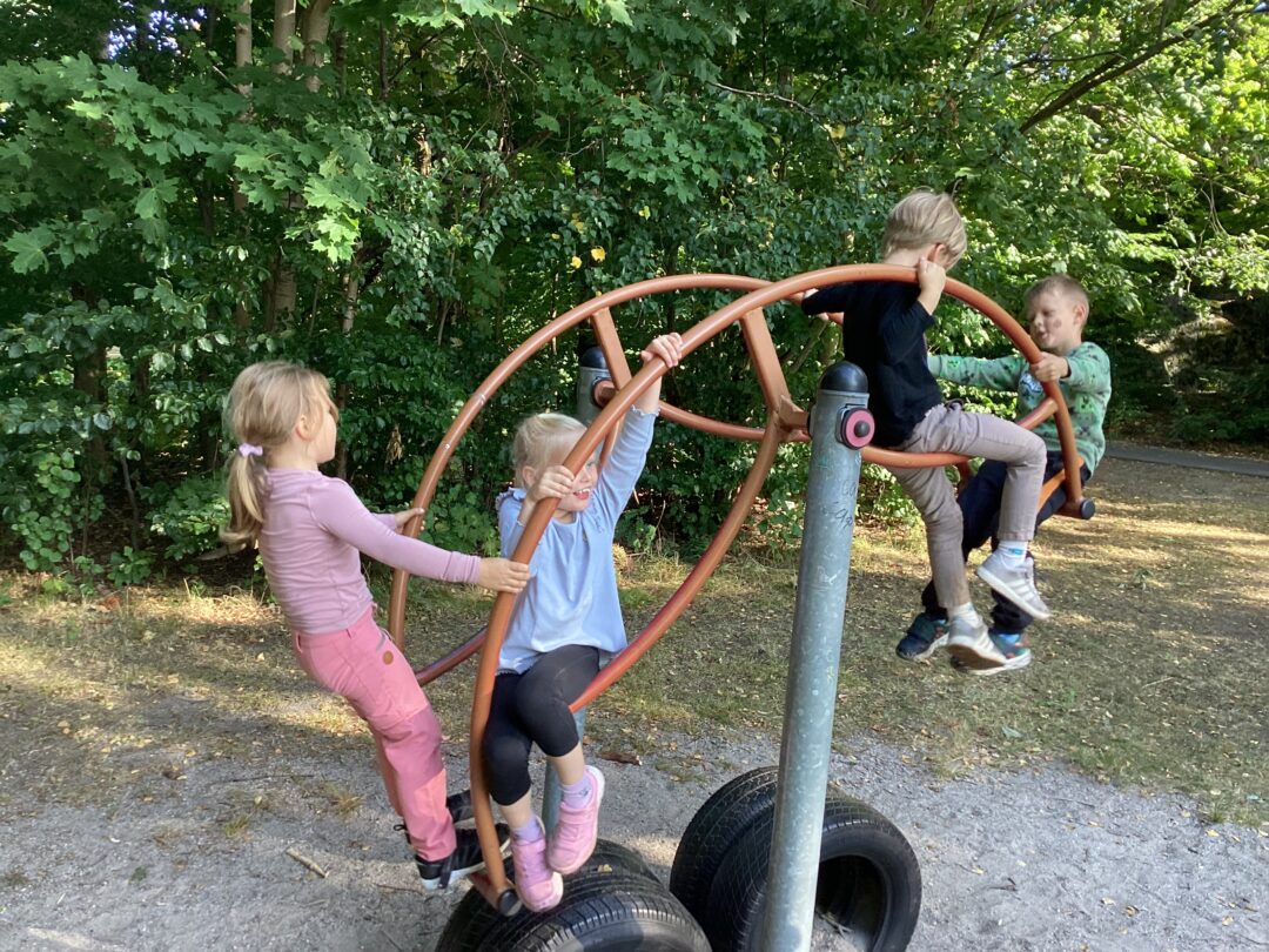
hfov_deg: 58.4
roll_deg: -2.1
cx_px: 634
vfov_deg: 45.4
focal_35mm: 31
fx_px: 1136
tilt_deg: -6.6
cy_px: 476
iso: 64
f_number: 2.4
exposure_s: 1/120
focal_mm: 3.3
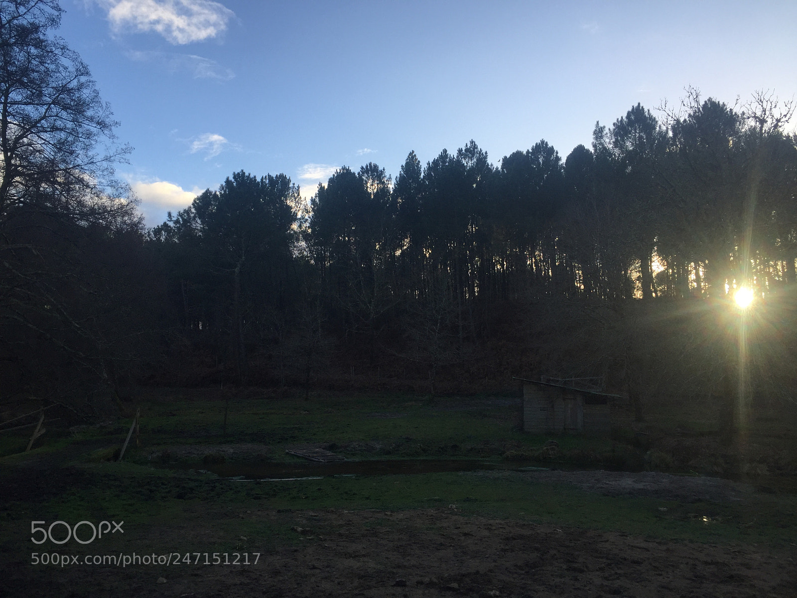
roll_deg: +0.1
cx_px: 398
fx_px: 668
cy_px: 299
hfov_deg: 61.7
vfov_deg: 48.2
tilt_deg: +7.5
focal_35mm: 29
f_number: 2.2
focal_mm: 4.15
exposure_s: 1/628
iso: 32
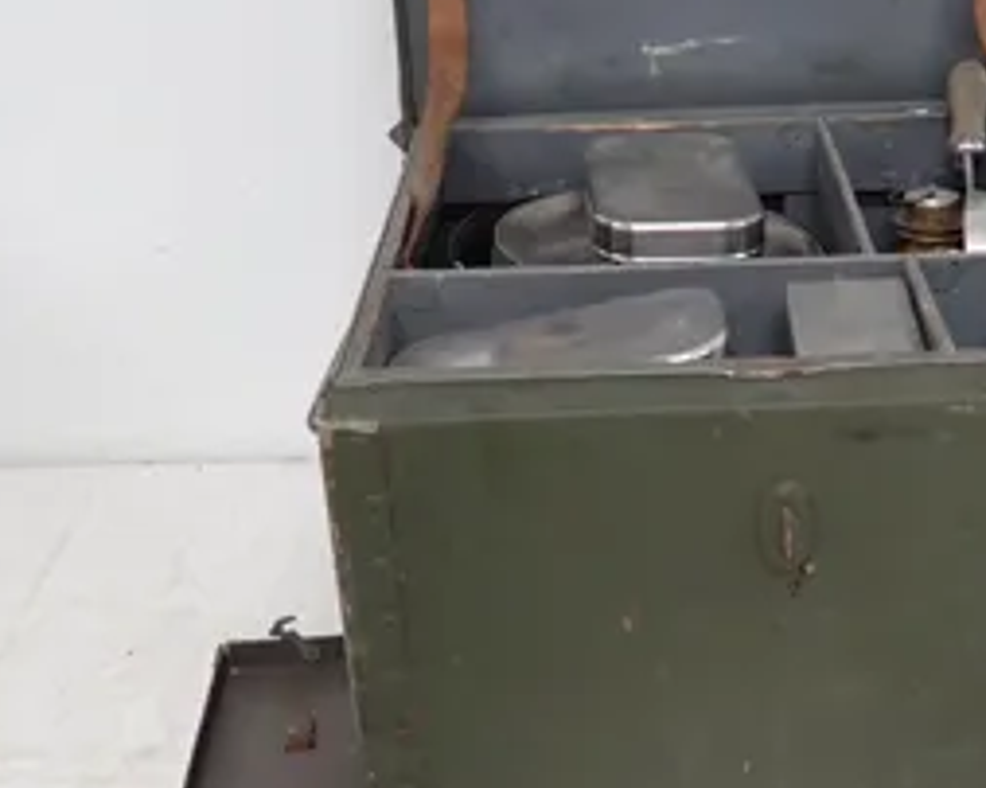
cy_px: 445
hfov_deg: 40.8
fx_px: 1283
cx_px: 744
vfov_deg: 34.1
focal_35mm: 44
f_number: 2
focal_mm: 3.33
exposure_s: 1/50
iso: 200
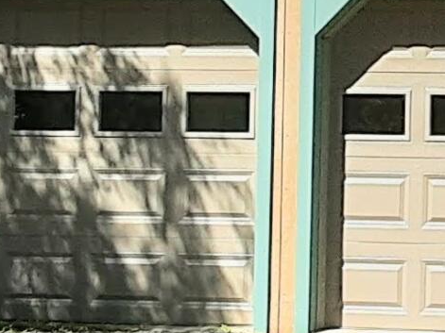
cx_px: 671
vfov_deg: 8.6
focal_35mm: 172
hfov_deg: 11.0
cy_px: 30
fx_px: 2211
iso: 40
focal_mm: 2.91
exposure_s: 1/1063
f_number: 1.9
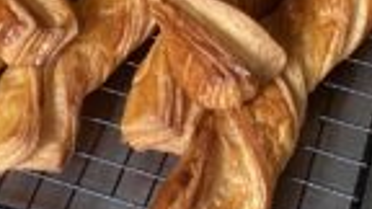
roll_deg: +6.2
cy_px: -271
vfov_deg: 8.5
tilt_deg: -40.6
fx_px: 1292
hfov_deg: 16.4
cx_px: 182
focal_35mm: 131
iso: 200
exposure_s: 1/60
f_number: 1.8
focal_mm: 4.25
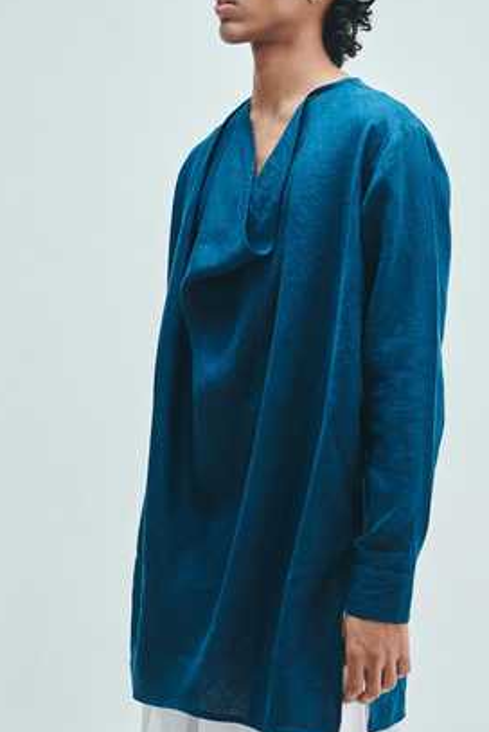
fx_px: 1363
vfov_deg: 30.0
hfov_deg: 20.3
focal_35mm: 67
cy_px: 303
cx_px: 291
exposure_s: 1/160
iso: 400
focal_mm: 52
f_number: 8
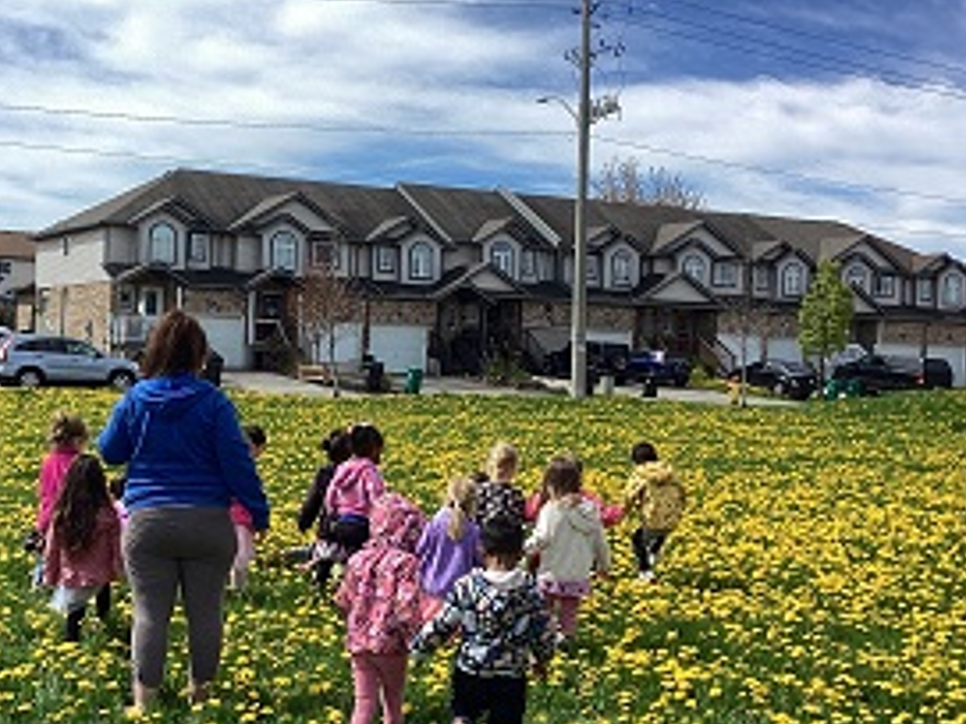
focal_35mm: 57
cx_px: 320
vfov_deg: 25.6
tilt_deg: -0.9
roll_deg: -2.6
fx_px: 1591
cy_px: 399
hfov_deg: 33.5
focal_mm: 3.3
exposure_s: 1/916
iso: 25
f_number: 2.4
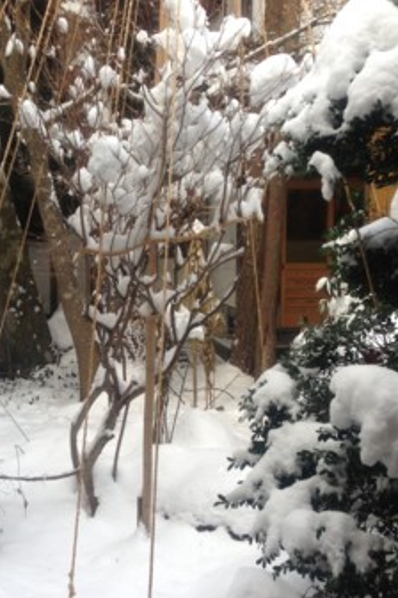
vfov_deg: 42.7
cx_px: 121
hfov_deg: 29.0
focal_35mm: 46
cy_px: 299
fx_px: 763
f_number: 2.4
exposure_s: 1/60
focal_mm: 4.13
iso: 50
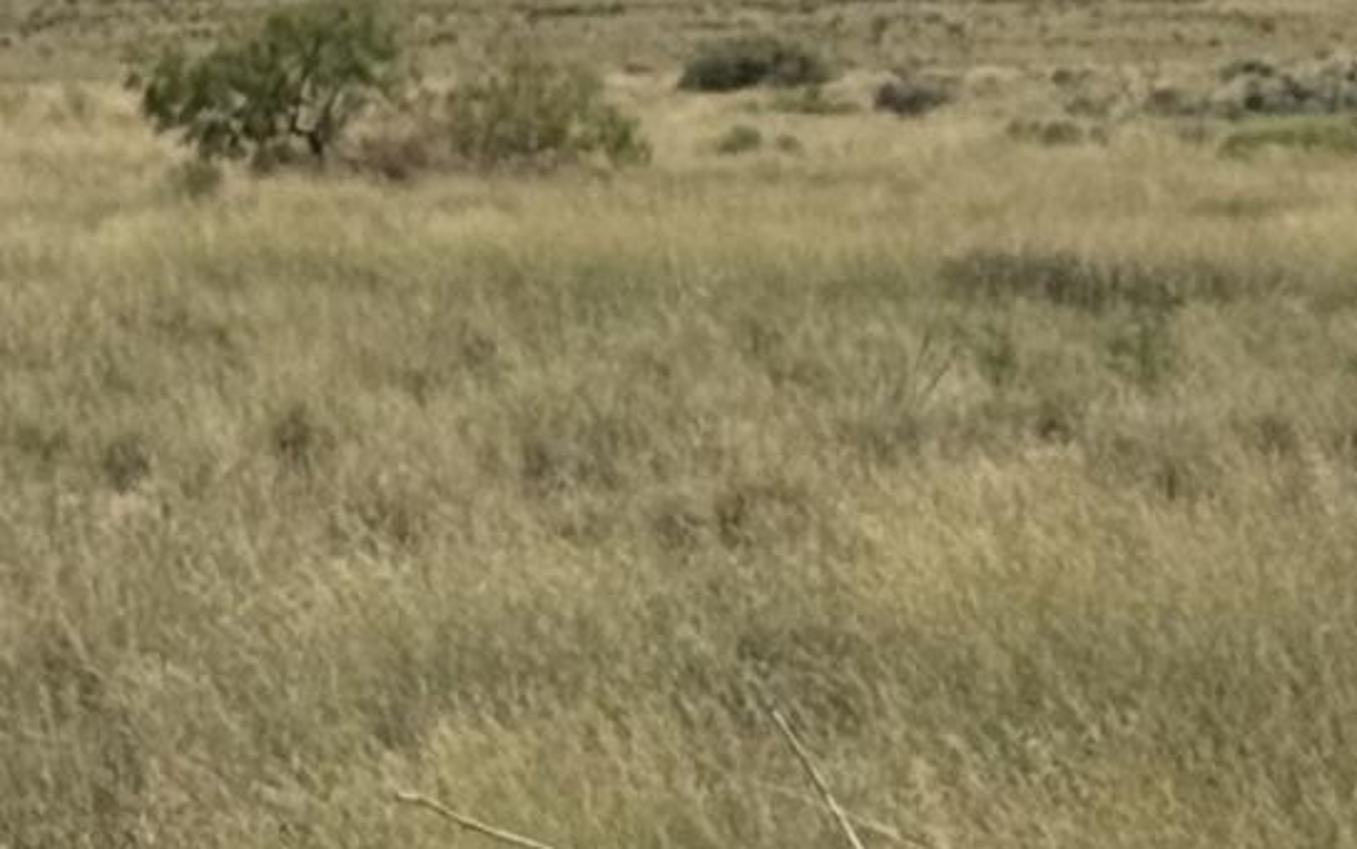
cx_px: 2161
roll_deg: +0.6
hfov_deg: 7.3
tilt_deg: -0.7
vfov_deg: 4.7
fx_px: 10358
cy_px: 289
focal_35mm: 280
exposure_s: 1/9901
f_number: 1.78
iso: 64
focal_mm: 6.76
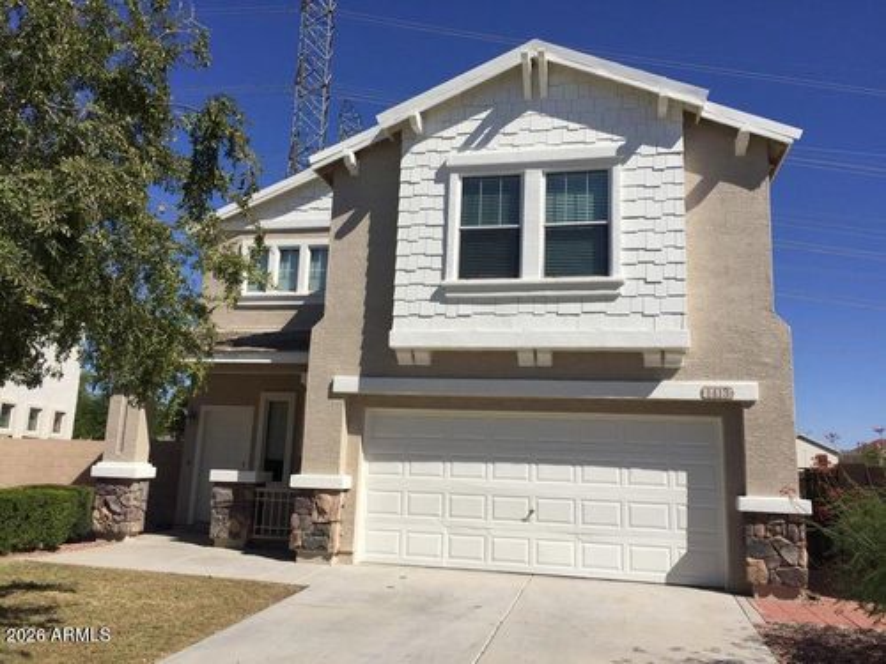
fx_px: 742
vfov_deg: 48.2
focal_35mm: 29
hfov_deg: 61.7
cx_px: 443
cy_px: 332
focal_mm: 4.15
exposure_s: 1/3968
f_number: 2.2
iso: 32
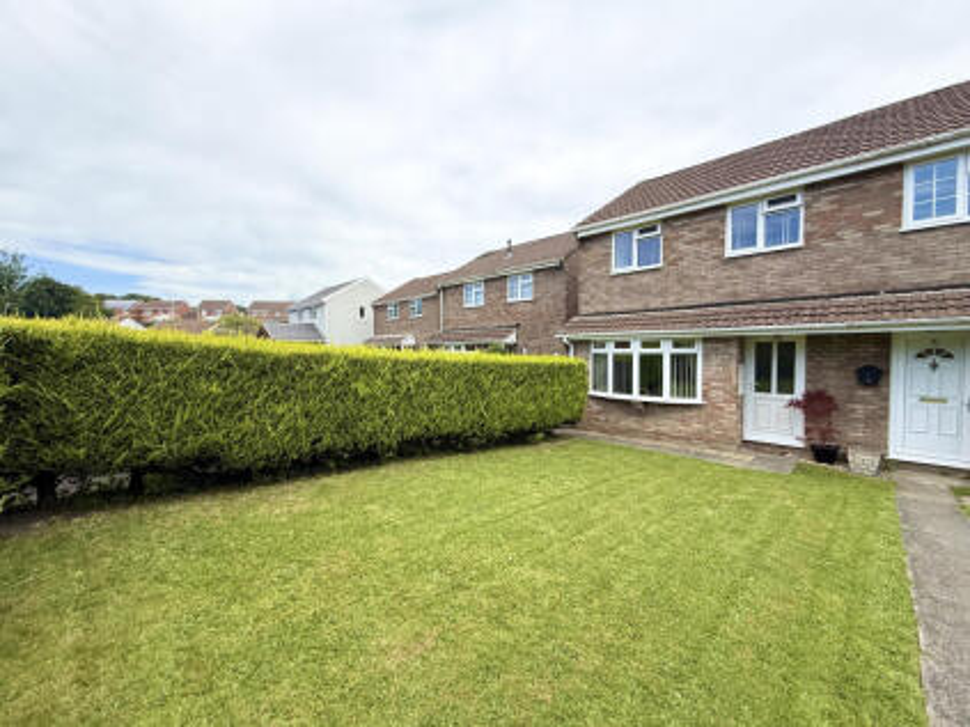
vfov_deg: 85.6
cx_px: 485
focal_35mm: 14
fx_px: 392
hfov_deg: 102.1
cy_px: 364
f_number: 2.2
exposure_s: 1/1285
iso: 64
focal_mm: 2.22
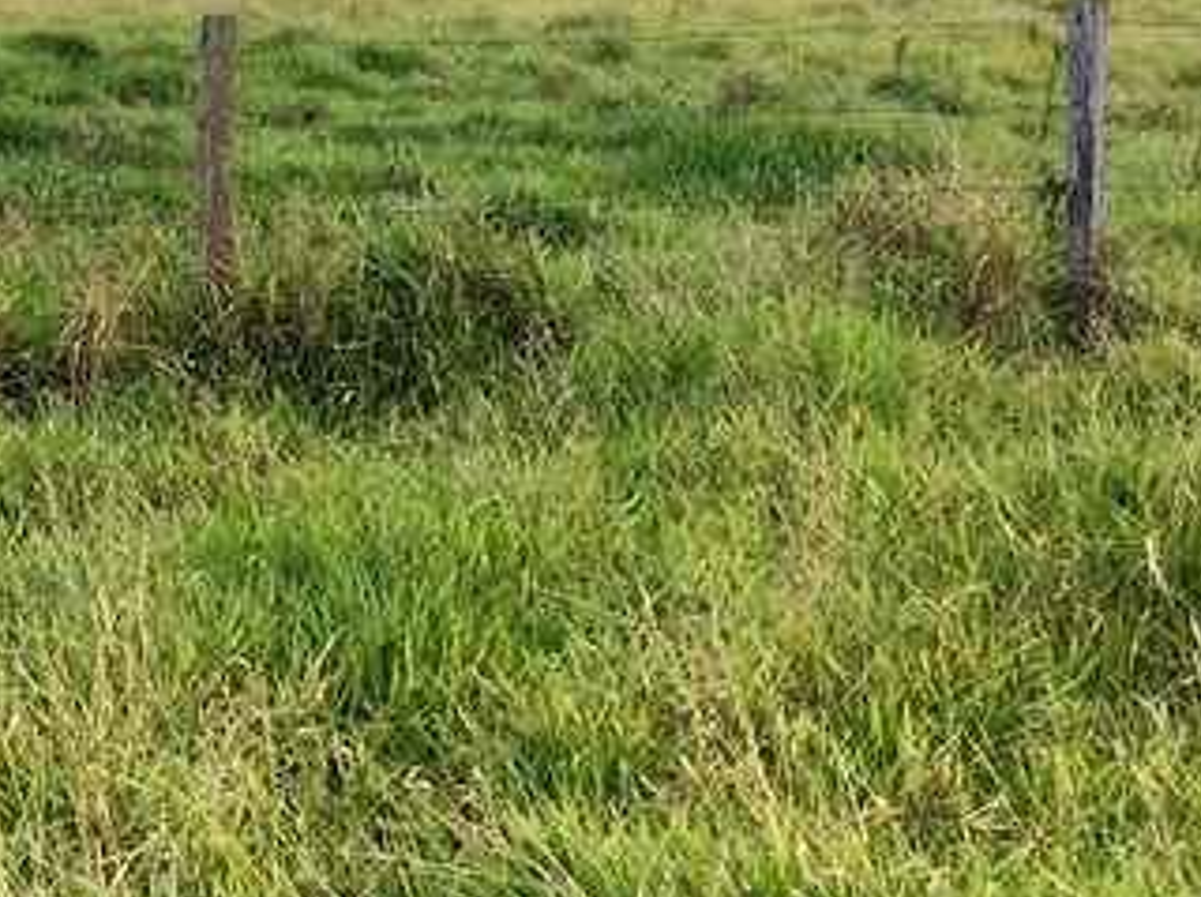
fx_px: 2771
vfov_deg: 18.1
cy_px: 86
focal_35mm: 80
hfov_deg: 23.1
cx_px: -90
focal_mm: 3.3
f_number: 2.4
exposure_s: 1/539
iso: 32
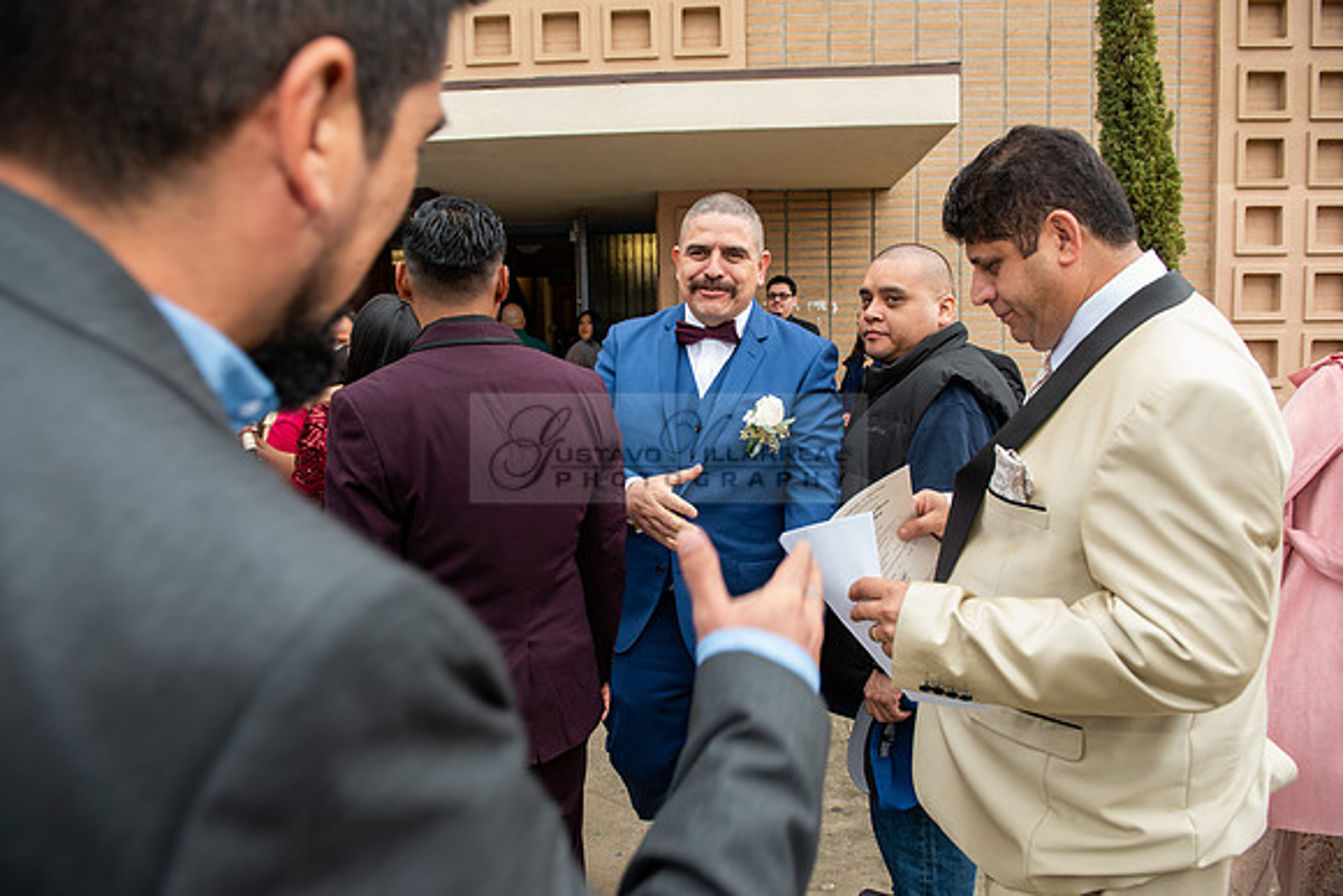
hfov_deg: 73.7
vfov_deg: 53.2
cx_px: 672
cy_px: 448
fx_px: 896
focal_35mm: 24
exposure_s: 1/160
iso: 400
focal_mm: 24
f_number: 5
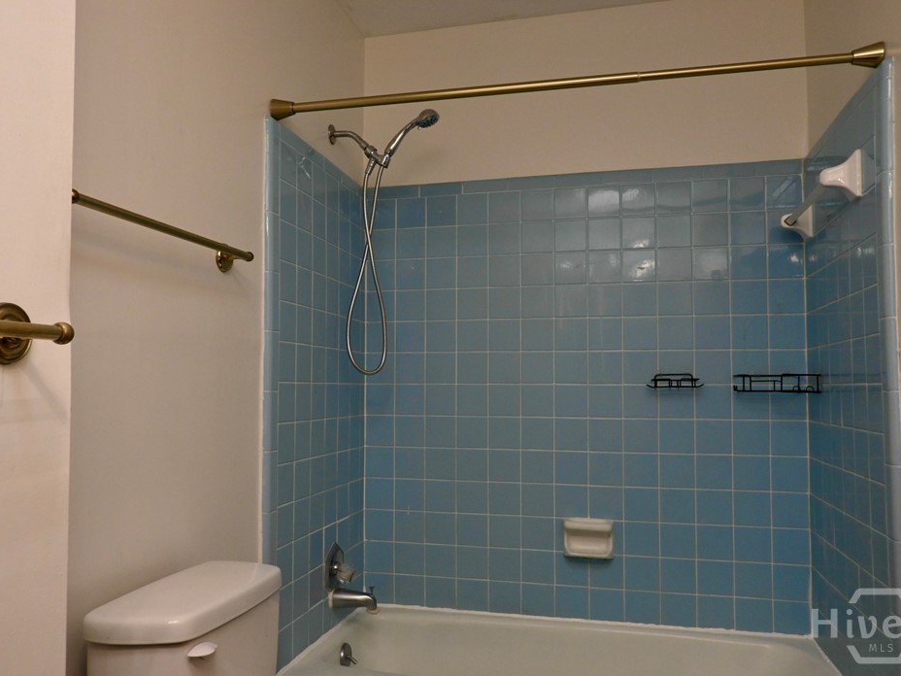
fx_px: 703
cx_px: 410
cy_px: 345
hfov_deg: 65.2
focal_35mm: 27
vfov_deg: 51.4
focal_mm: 16
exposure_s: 1/25
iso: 1800
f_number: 8
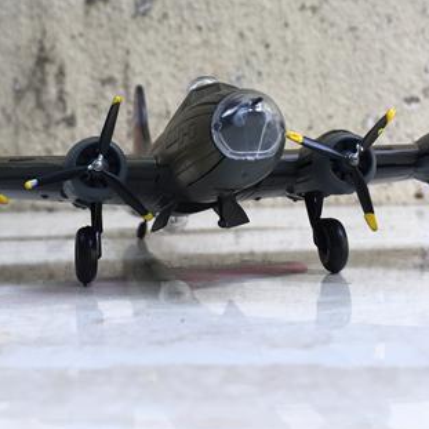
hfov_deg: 26.0
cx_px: 153
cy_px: 55
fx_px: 925
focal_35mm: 66
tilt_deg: +5.1
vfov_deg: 25.4
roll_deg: +1.1
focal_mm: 4.15
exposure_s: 1/100
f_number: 2.2
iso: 32
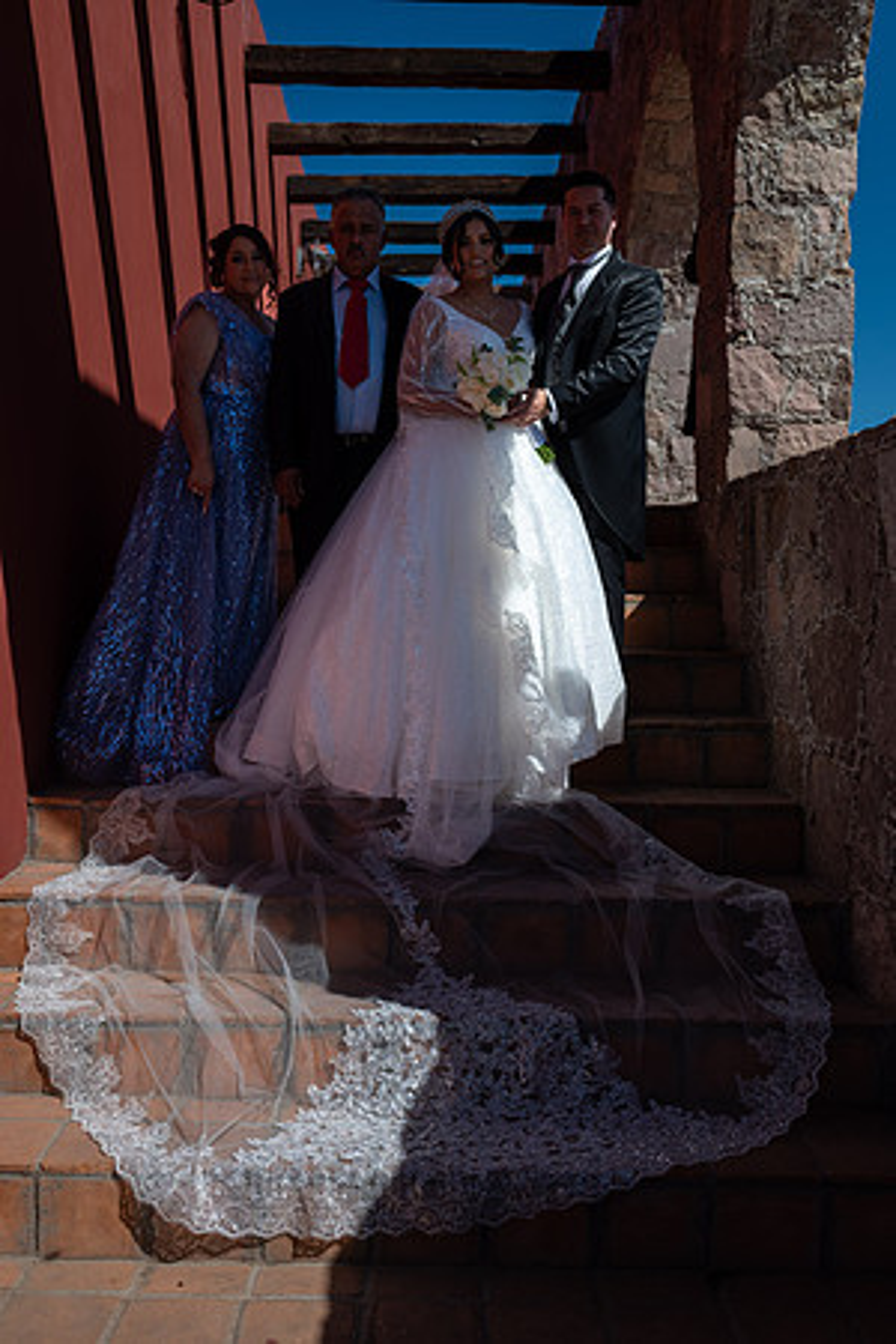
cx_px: 448
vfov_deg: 54.4
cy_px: 672
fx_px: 1307
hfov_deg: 37.9
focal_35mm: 35
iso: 125
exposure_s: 1/1600
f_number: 5
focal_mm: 35
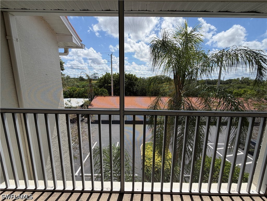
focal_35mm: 14
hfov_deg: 102.1
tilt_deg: -9.8
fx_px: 108
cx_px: 134
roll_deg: -0.6
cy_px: 100
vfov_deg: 85.7
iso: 25
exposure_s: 1/770
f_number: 2.2
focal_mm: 2.22
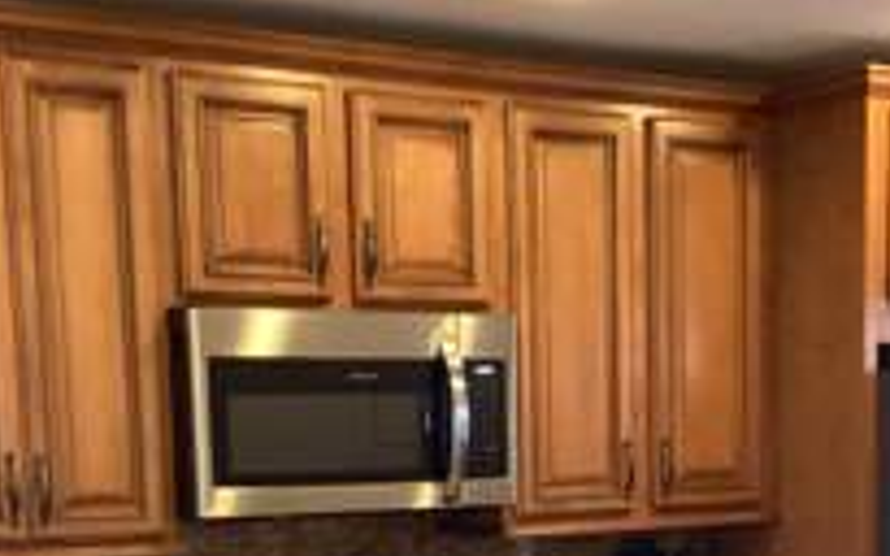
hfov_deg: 26.8
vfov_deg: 16.1
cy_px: 706
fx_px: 1867
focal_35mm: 77
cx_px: 517
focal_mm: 3.3
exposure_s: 1/60
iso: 200
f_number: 2.4
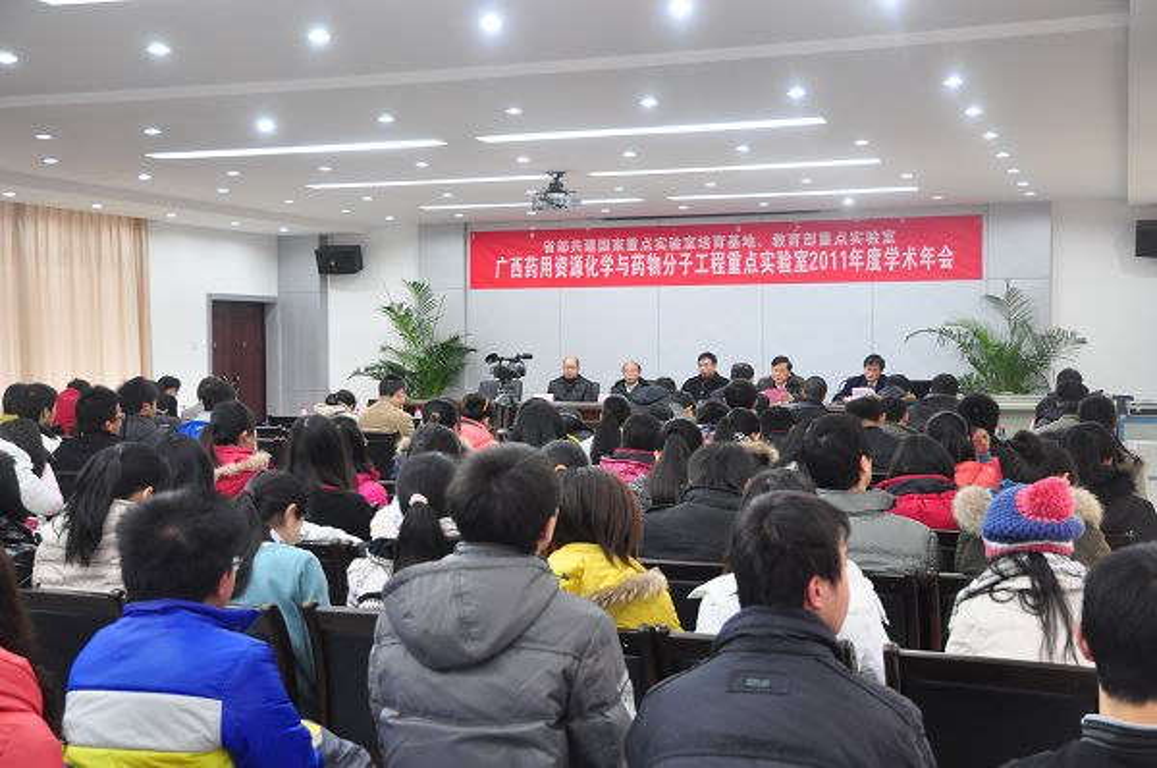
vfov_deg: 29.8
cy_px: 384
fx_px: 1444
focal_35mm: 45
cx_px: 578
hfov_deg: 43.7
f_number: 4.2
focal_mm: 30
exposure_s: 1/10
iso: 800
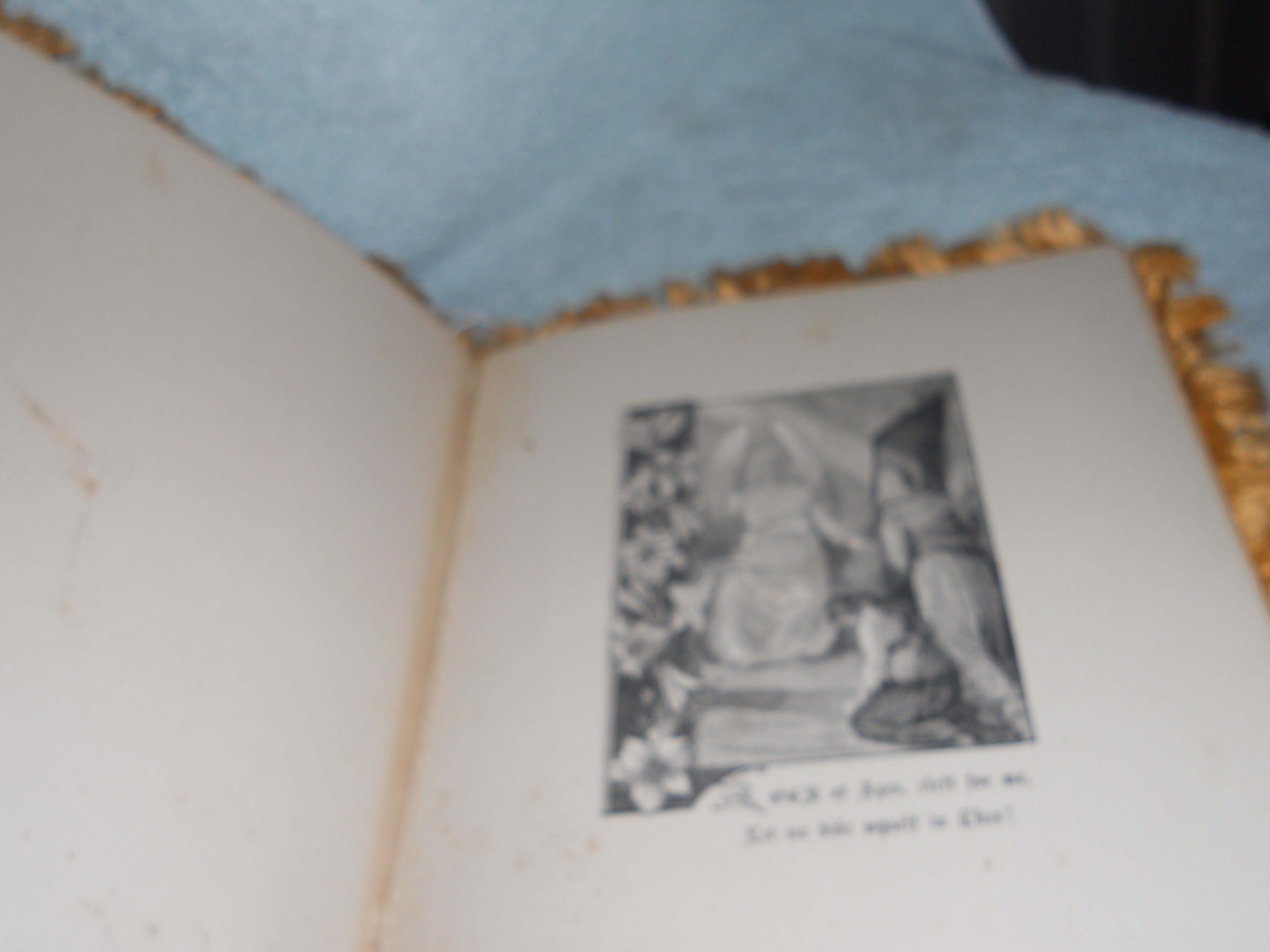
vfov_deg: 44.2
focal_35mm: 32
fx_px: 1174
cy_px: 476
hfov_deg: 56.8
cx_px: 635
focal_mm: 5.8
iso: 80
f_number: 8.8
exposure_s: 1/25
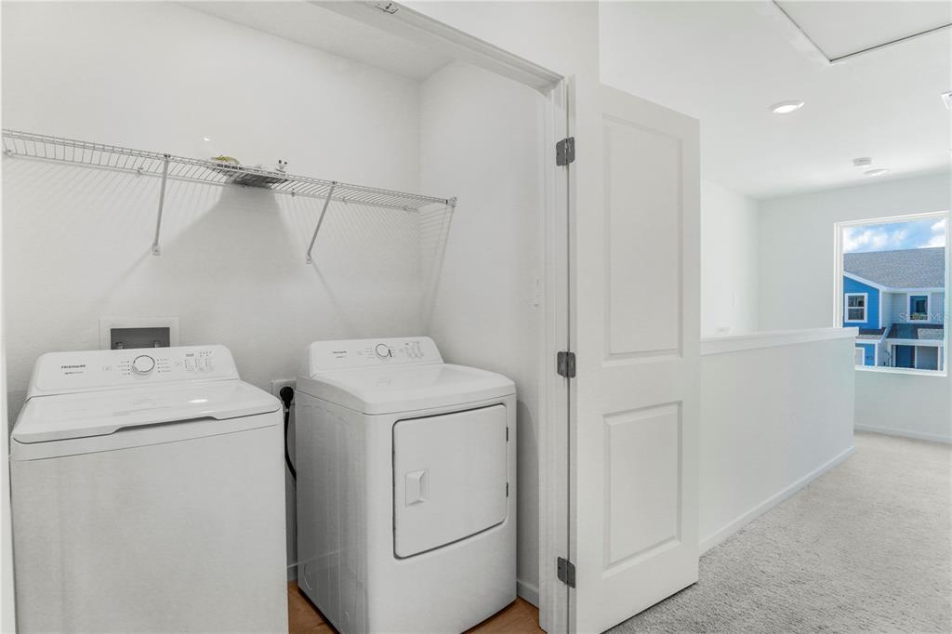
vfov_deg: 67.3
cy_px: 317
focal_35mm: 18
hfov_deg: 90.0
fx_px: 476
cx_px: 476
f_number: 7.1
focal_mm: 12
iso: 100
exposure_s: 1/60
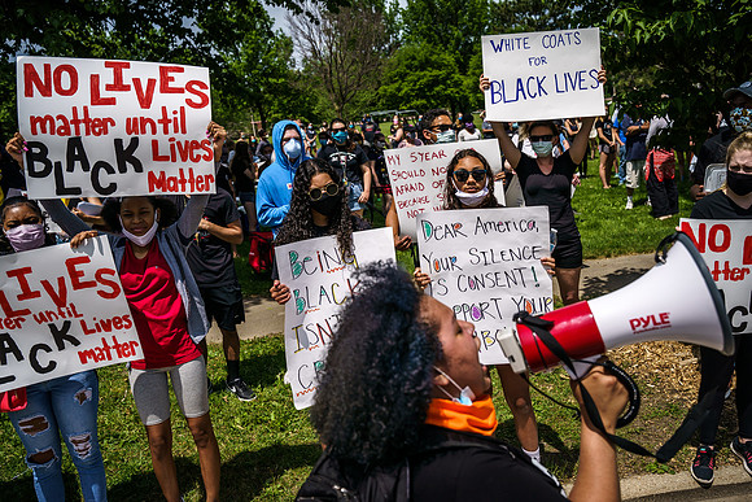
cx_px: 376
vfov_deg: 38.8
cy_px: 265
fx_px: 711
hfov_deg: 55.7
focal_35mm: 34
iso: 200
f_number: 4.5
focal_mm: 32.2
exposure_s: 1/4000
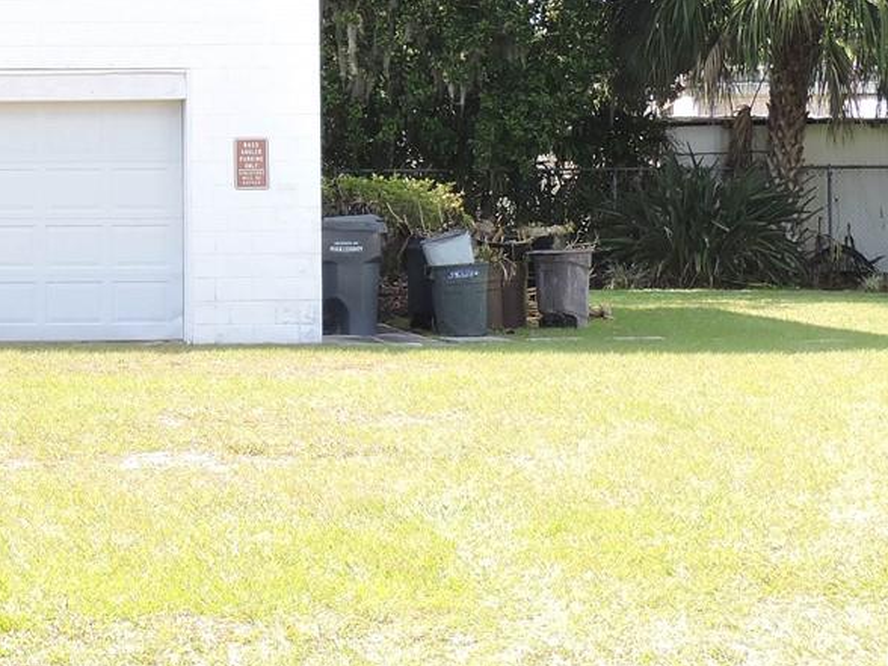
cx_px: 69
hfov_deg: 14.3
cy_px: 154
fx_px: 3489
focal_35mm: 136
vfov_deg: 10.9
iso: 160
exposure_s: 1/320
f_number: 3.6
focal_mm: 8.9
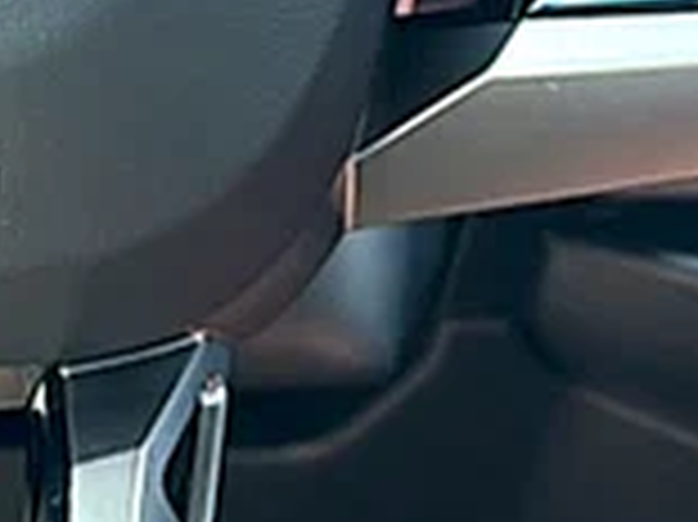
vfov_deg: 12.6
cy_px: -173
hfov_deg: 16.8
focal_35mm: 113
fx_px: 2277
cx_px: -108
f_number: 1.78
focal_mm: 6.86
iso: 100
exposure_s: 1/204
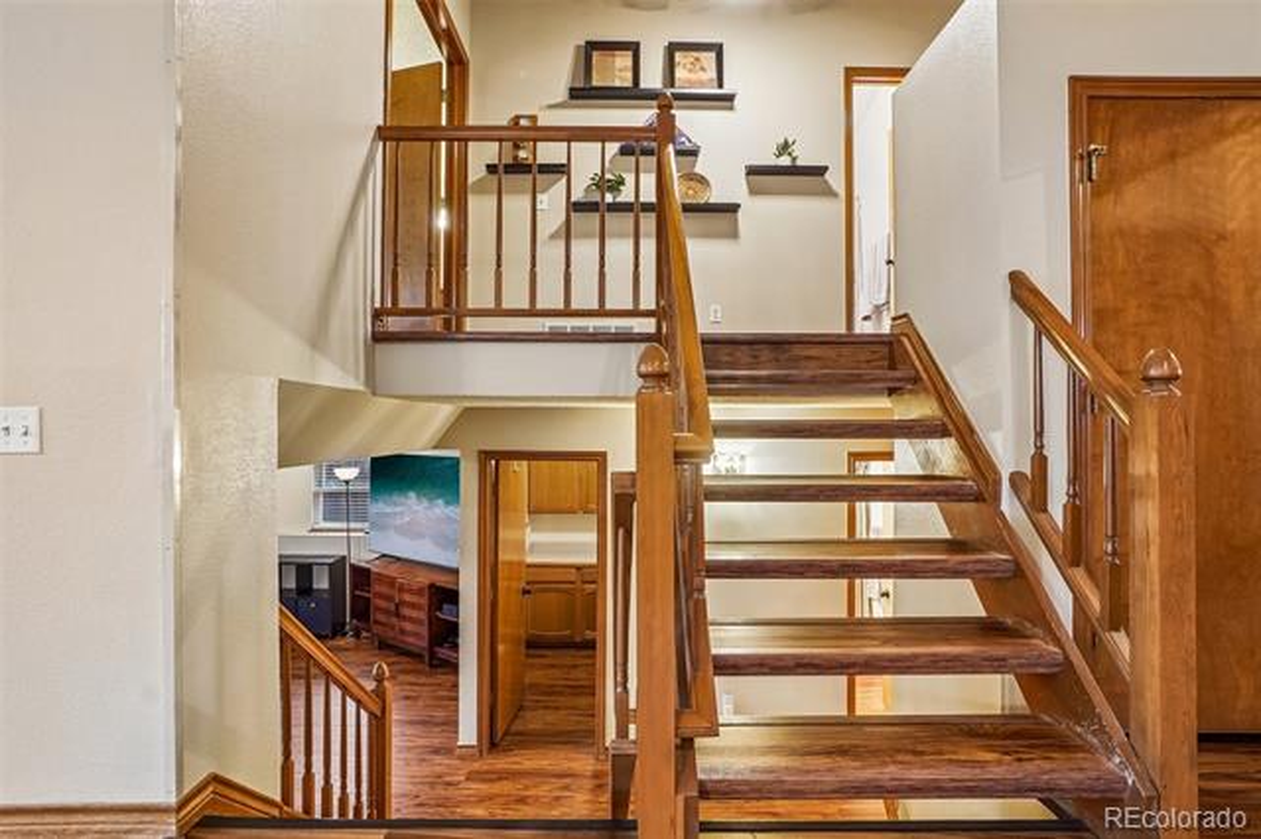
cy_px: 420
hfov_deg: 90.0
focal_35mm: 18
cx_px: 630
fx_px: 630
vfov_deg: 67.3
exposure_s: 1/2.5
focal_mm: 12
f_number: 8
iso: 400
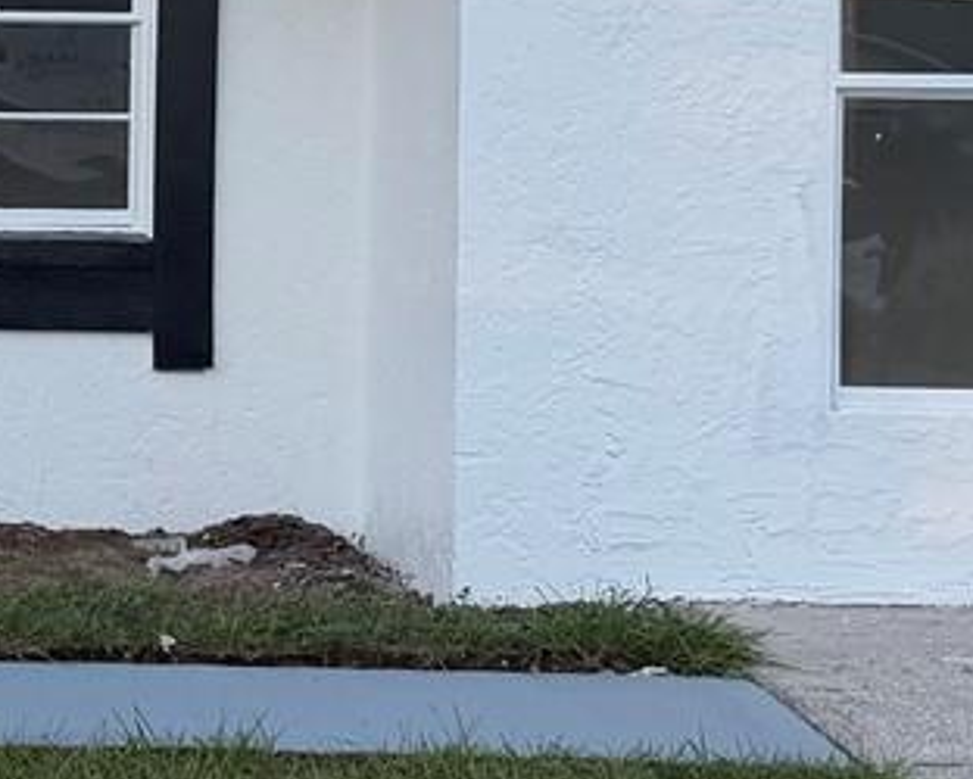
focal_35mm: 120
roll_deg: -0.7
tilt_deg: -0.2
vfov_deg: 12.8
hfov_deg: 15.4
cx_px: -221
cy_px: 184
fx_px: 3458
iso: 80
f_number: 1.78
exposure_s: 1/563
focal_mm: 6.76
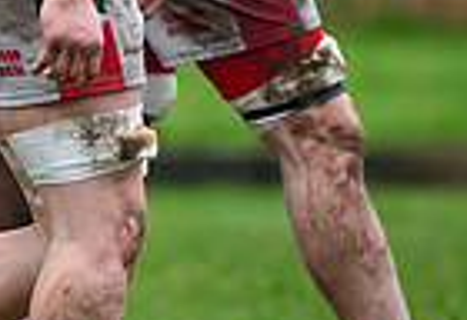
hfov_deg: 1.0
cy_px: -226
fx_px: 27036
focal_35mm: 2066
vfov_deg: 0.7
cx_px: -338
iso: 3200
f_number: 3.5
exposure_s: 1/2000
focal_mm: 400
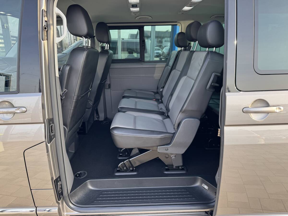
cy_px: 108
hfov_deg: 71.6
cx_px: 144
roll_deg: -1.2
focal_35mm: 24
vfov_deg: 56.8
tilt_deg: -15.9
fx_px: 200
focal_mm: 6.76
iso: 64
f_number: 1.78
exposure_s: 1/170
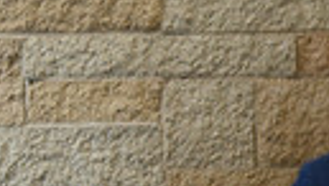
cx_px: -296
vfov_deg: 3.6
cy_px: -302
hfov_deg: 6.4
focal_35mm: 329
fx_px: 2874
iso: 400
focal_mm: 70
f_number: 2.8
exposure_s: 1/60
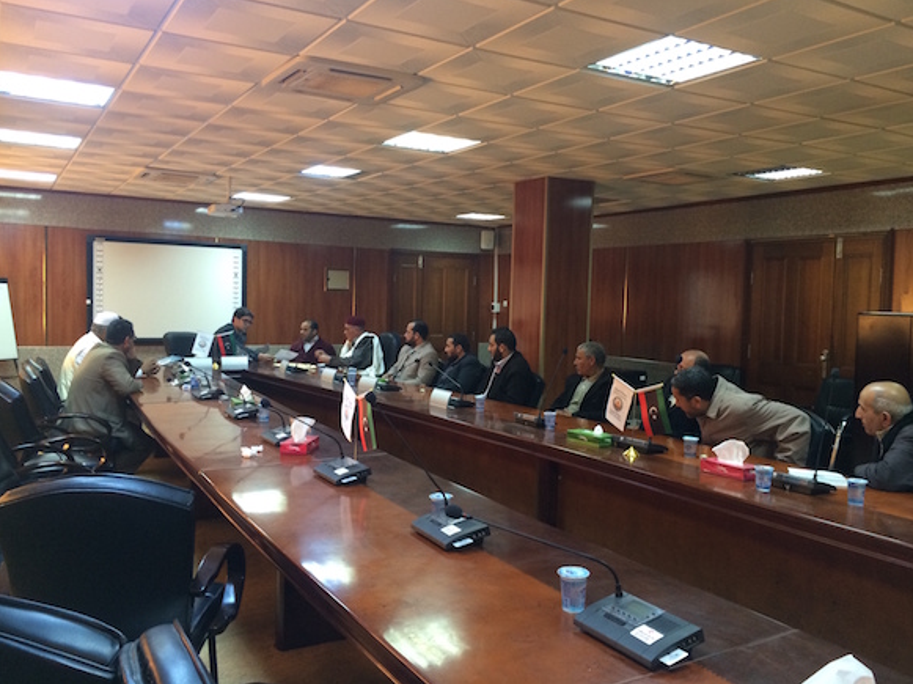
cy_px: 336
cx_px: 468
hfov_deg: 58.4
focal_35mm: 31
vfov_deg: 45.4
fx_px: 817
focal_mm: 4.12
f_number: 2.2
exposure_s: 1/33
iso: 200
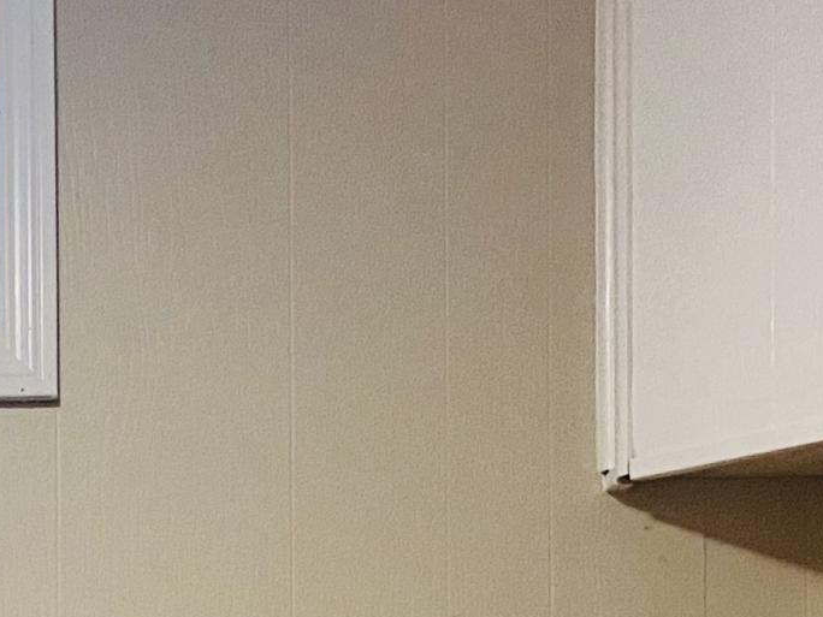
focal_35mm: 114
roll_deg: +0.5
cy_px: 1180
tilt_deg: -1.5
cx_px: -304
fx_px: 2710
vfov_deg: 11.8
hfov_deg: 16.2
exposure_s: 1/40
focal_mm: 4.25
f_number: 1.8
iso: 400
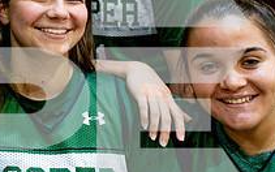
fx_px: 592
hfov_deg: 23.3
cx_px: -78
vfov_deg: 15.8
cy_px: -41
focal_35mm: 79
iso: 2500
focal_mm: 24
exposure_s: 1/125
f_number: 4
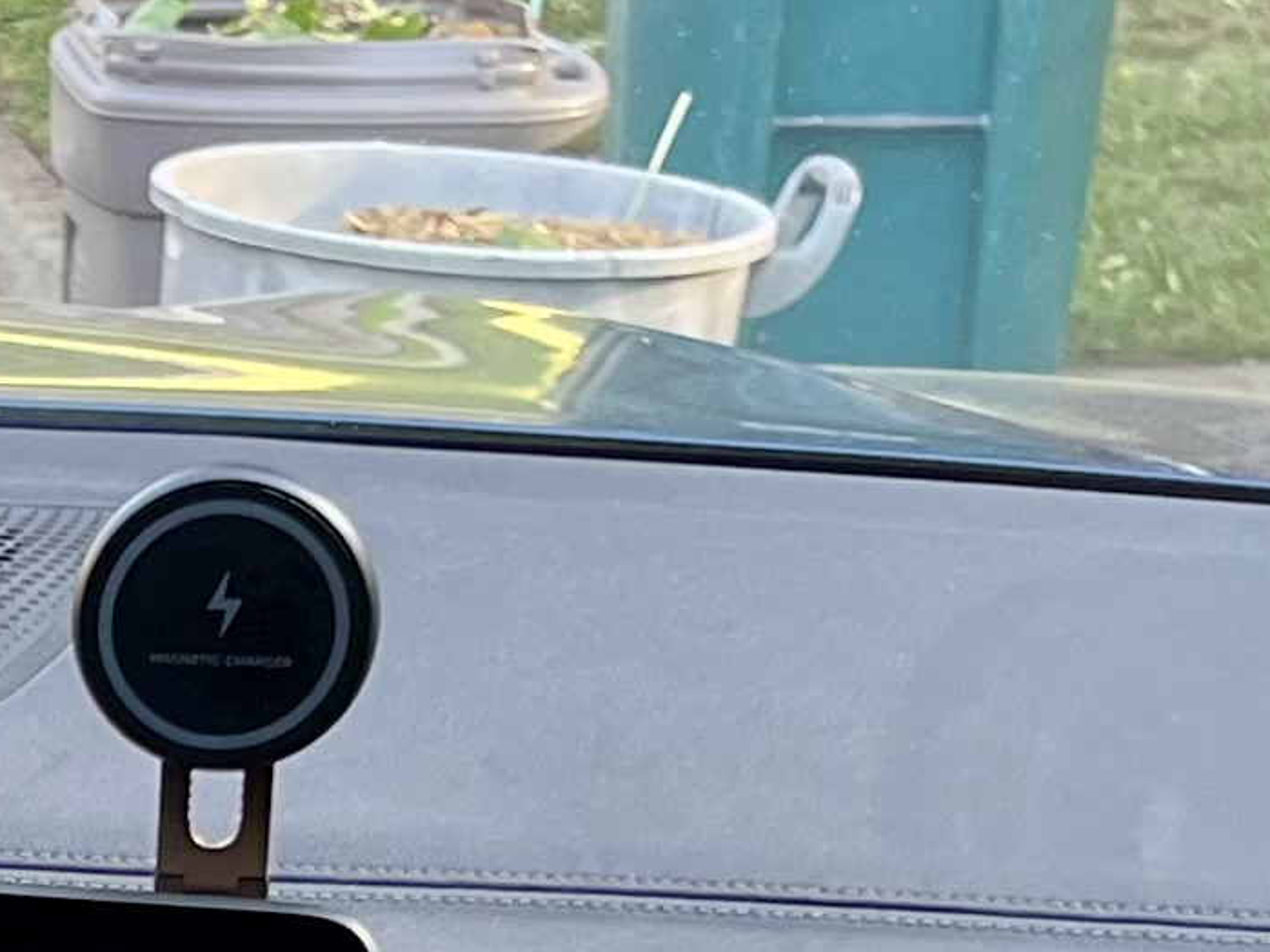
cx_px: -514
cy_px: 1757
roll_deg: -0.3
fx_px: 5502
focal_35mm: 150
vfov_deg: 9.4
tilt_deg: -25.5
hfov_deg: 12.6
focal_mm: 5.1
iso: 125
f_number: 1.6
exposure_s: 1/117
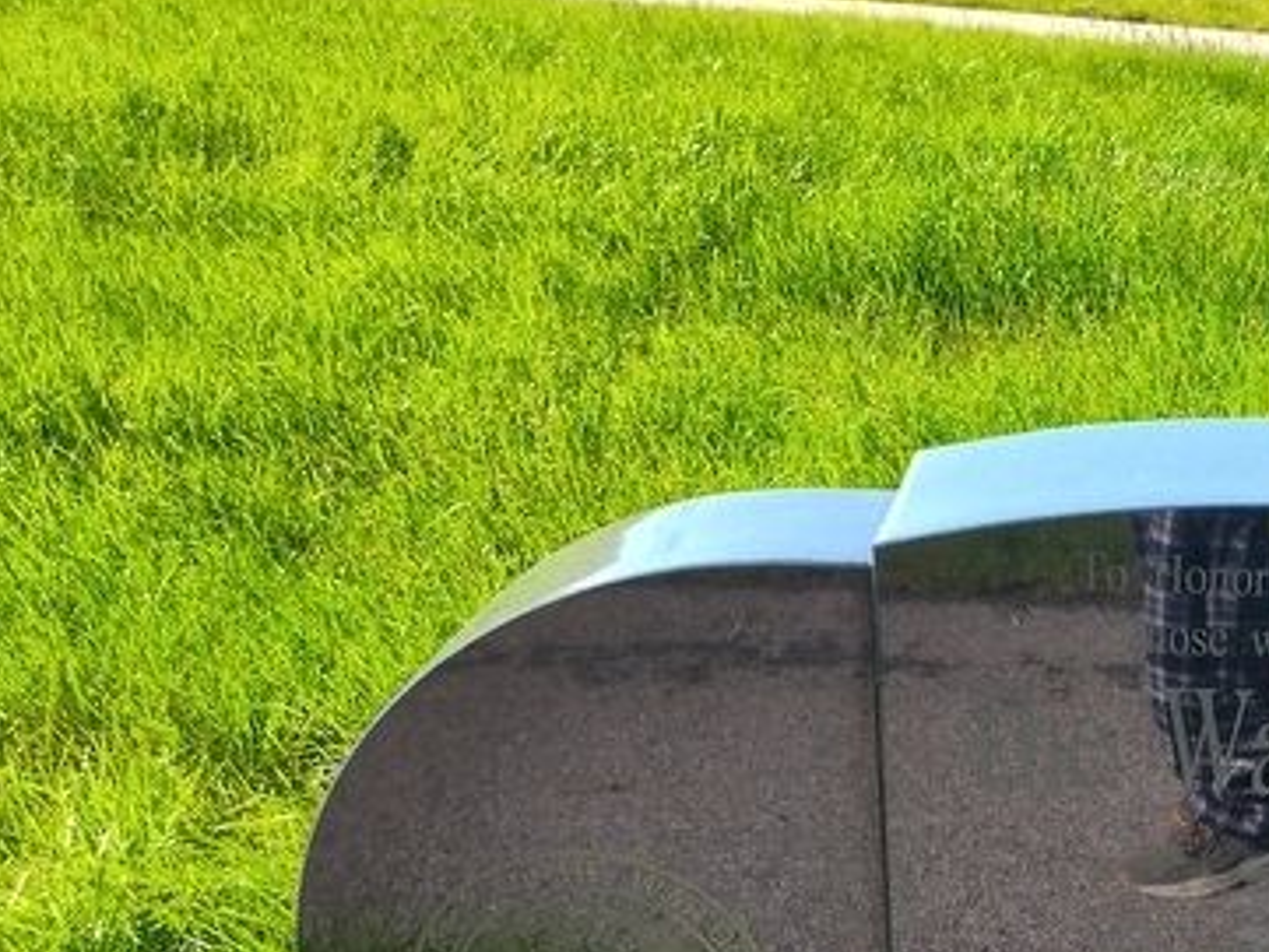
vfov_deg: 27.2
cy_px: 924
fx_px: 1870
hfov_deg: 34.2
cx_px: 1262
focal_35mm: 51
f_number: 1.8
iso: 100
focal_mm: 5.56
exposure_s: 1/411
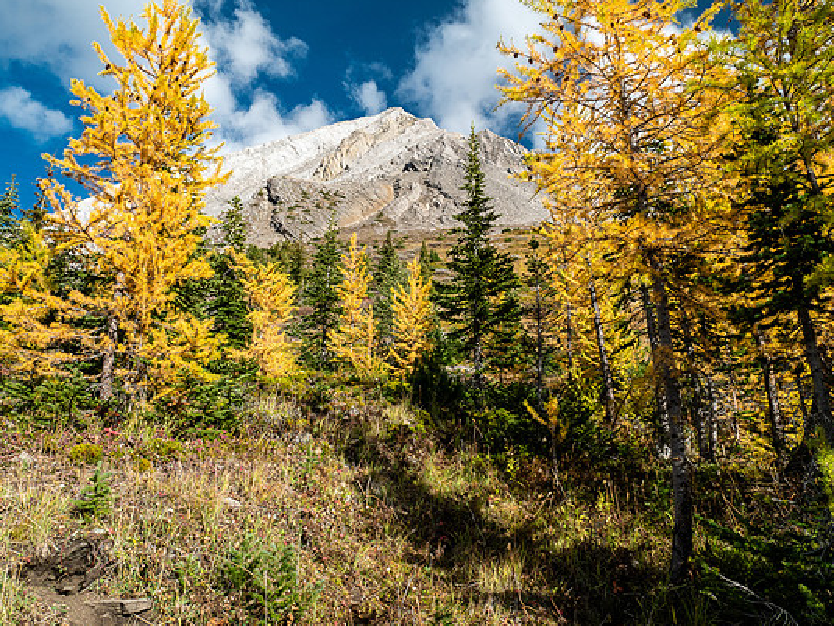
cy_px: 303
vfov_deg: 53.1
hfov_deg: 67.3
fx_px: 627
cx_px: 424
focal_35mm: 26
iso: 200
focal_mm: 12
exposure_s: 1/125
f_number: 8
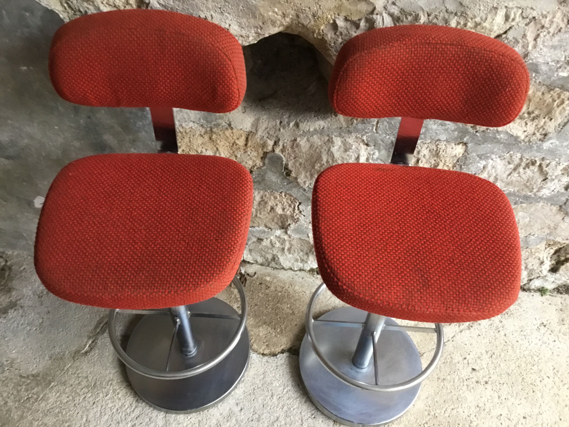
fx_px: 510
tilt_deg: -47.7
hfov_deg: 58.4
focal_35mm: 31
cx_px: 284
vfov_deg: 45.4
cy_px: 214
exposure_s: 1/33
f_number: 2.4
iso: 200
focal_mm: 3.3
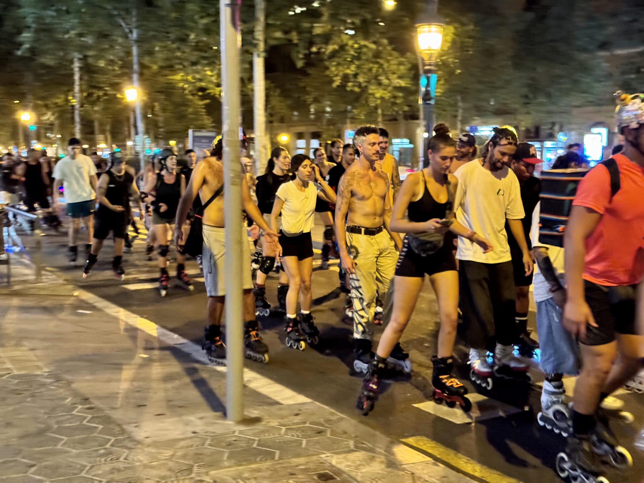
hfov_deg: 39.7
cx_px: 322
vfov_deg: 30.3
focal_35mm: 48
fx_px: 893
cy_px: 242
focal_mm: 6.76
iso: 500
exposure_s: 1/25
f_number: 1.78
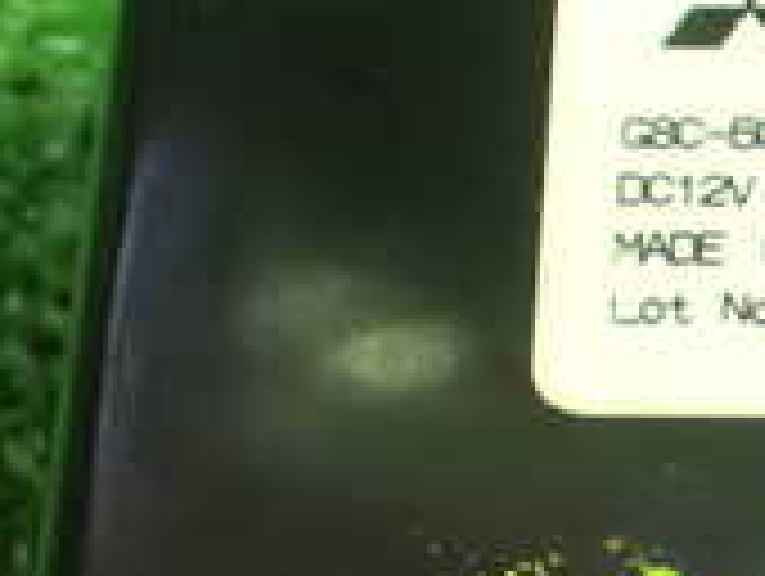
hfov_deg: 10.9
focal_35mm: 176
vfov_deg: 8.5
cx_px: 1017
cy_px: 396
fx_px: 3895
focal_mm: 9.01
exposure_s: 1/30
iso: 1600
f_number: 3.2
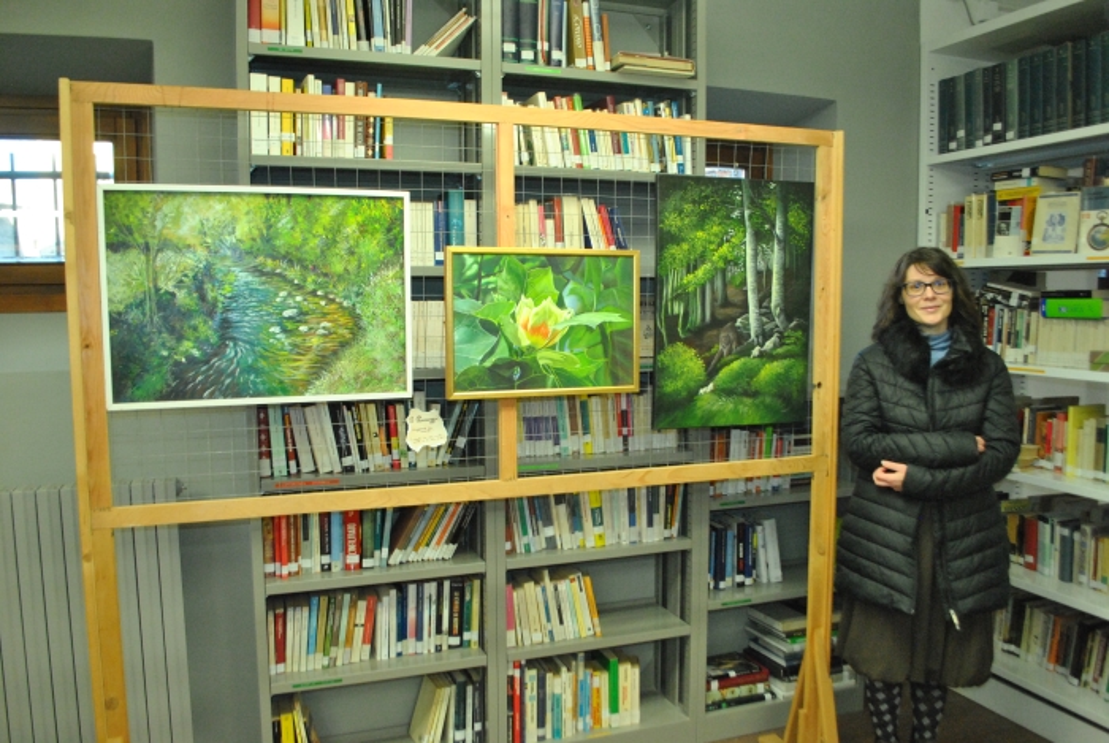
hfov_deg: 67.3
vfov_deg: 48.1
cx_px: 554
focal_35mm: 27
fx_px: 833
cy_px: 372
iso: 1400
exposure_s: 1/200
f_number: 4
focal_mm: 18
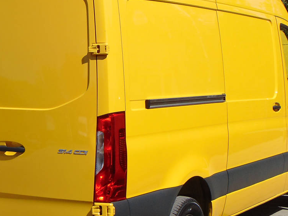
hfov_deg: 21.6
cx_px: 85
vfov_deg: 16.4
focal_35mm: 90
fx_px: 749
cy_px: 101
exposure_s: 1/640
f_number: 3.3
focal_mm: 7.6
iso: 80
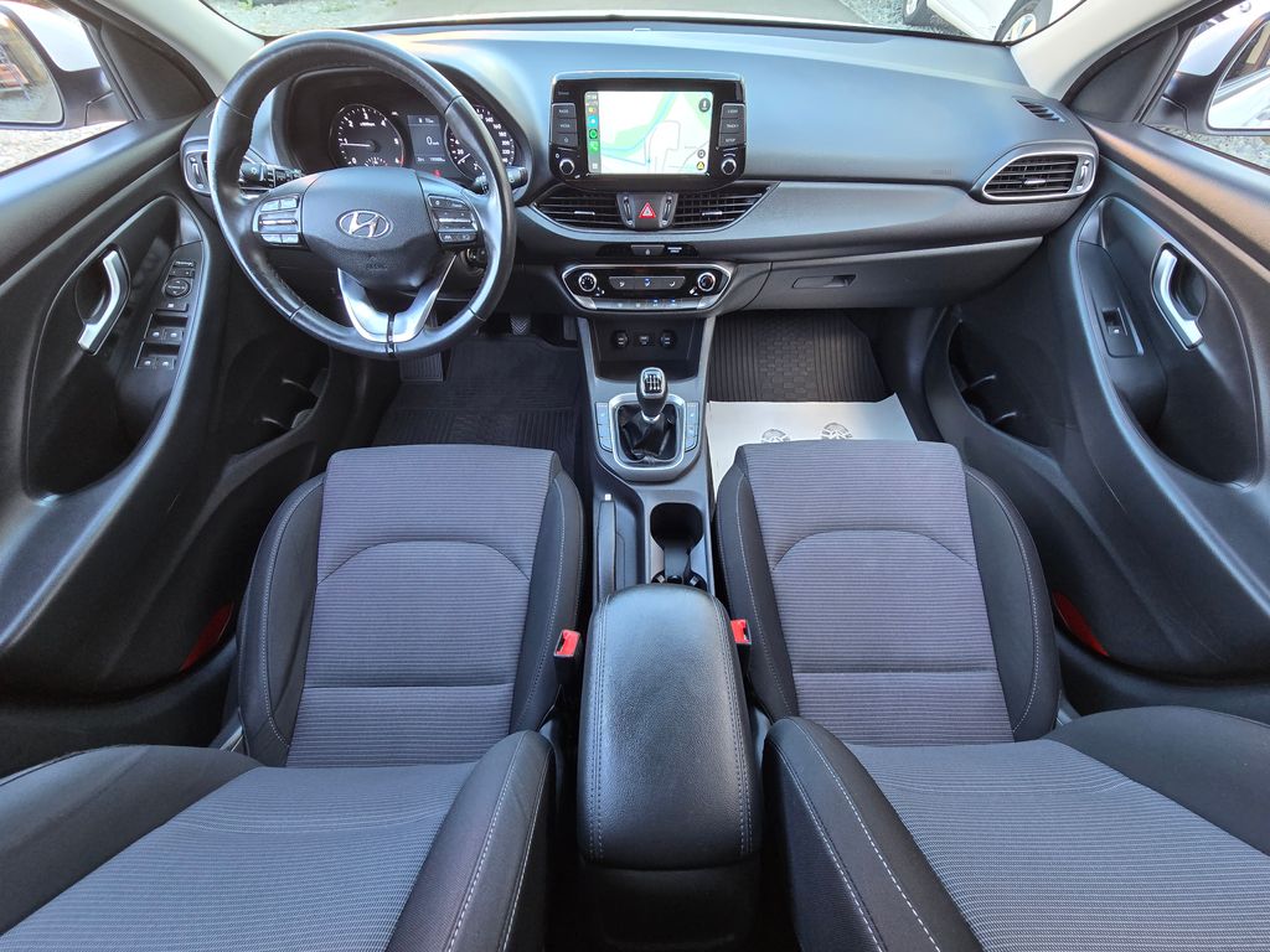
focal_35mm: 13
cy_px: 476
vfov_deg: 89.9
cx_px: 635
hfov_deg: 106.2
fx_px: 477
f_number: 2.2
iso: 250
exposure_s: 1/60
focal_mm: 2.2
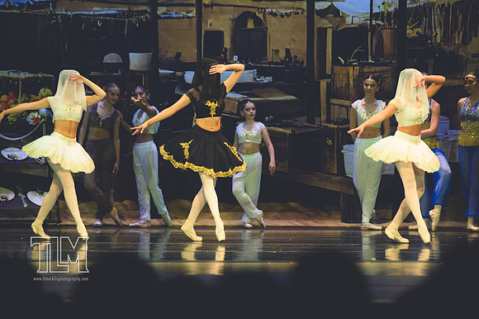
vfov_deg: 5.9
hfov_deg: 8.9
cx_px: 240
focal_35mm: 232
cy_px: 160
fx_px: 3085
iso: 1250
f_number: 2.8
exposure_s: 1/500
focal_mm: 155
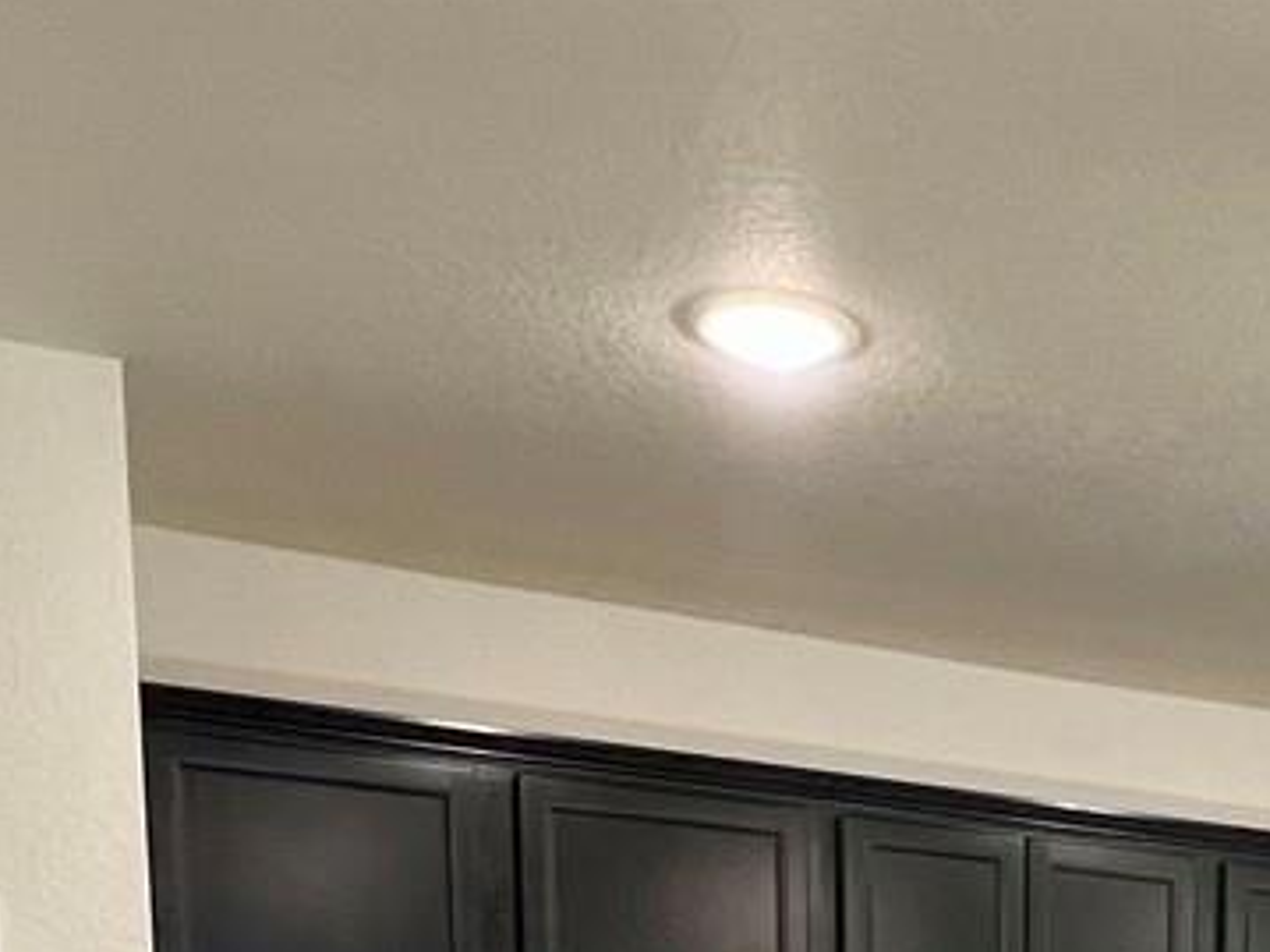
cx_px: 1231
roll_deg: -1.1
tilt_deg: -11.7
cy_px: 1706
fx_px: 2127
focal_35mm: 58
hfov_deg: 31.1
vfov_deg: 19.2
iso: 160
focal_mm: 1.57
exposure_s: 1/60
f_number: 1.8
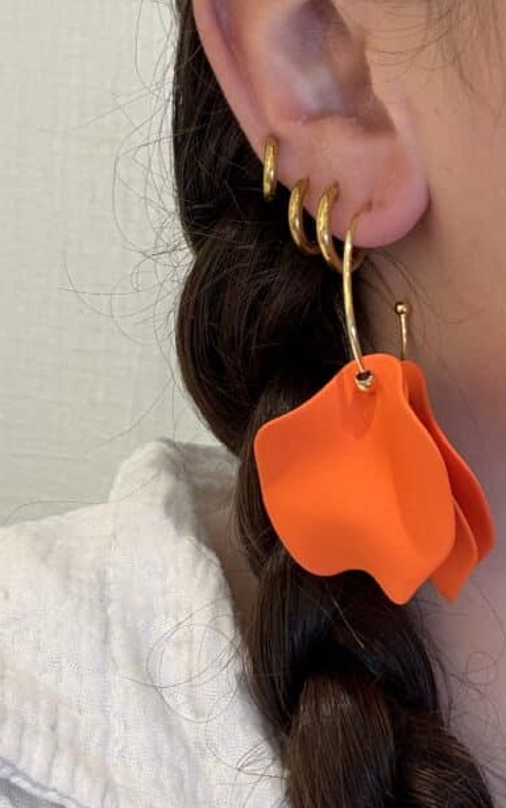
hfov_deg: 24.3
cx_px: 153
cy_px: 315
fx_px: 1169
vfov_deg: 38.0
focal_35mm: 53
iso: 50
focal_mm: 2.69
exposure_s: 1/50
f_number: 1.9
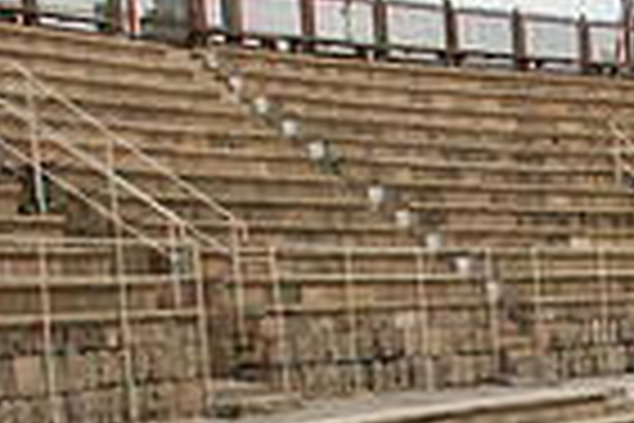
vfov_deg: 13.0
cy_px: 650
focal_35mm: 99
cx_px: 1030
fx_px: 1743
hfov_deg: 17.8
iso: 100
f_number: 3.5
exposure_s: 1/500
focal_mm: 24
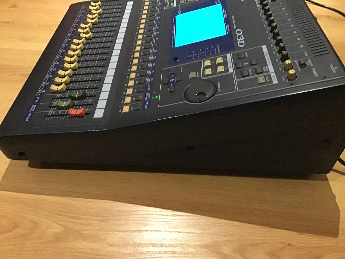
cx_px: 172
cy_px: 130
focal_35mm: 31
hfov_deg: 58.4
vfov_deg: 45.4
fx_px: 309
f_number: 2.4
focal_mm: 3.3
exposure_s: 1/17
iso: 500
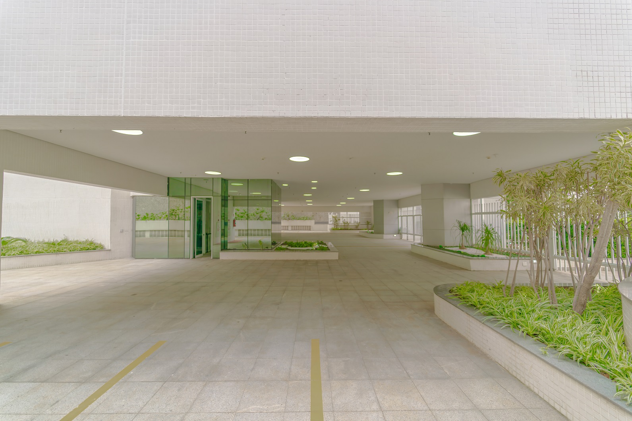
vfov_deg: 81.2
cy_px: 210
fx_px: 246
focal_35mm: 14
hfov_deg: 104.2
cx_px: 316
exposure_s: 1/320
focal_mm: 14
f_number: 2.8
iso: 100
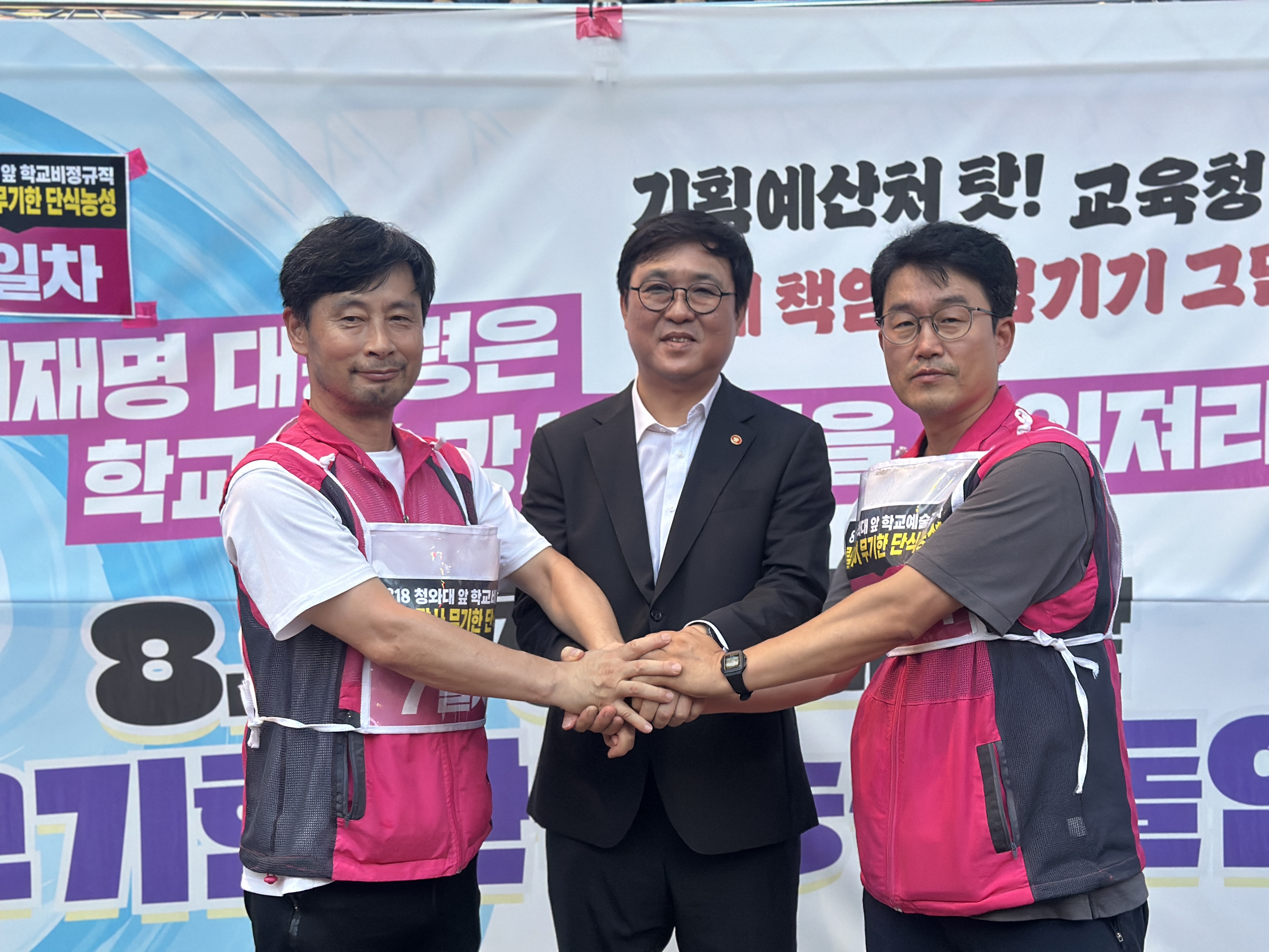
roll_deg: +0.2
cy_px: 476
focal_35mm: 48
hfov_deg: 39.7
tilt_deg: -1.3
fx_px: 1760
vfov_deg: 30.3
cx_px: 634
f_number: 1.78
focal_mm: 6.86
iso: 400
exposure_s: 1/40
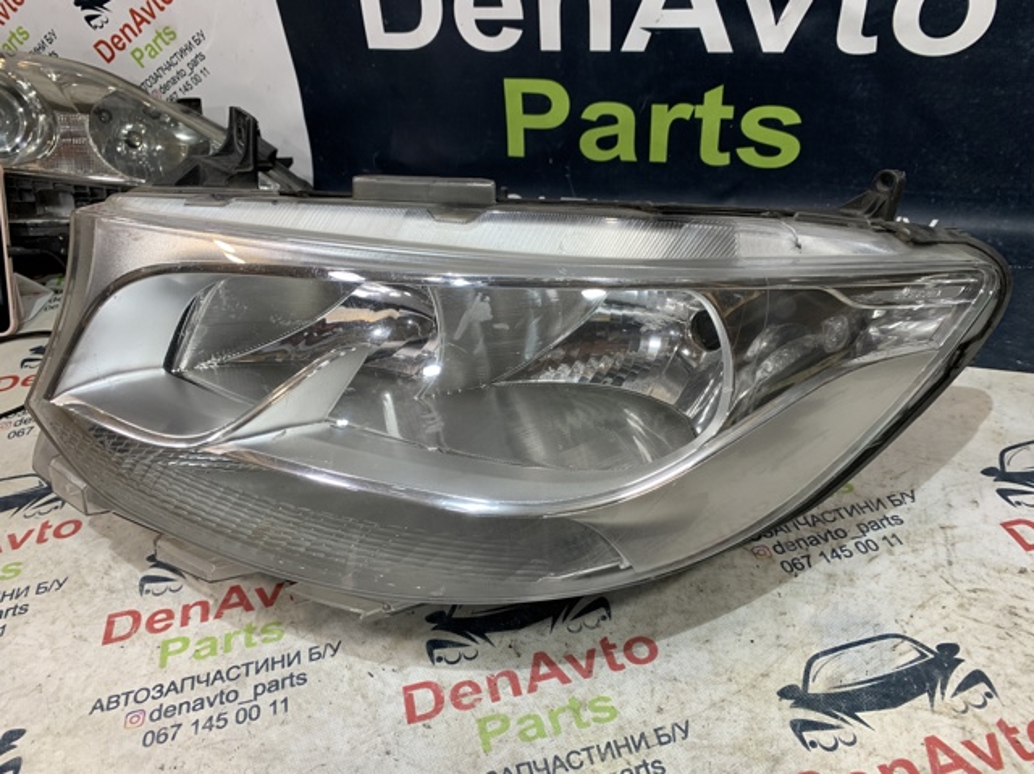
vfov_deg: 53.0
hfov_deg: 67.3
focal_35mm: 26
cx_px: 517
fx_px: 776
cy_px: 387
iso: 80
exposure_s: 1/100
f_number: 1.8
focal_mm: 4.25
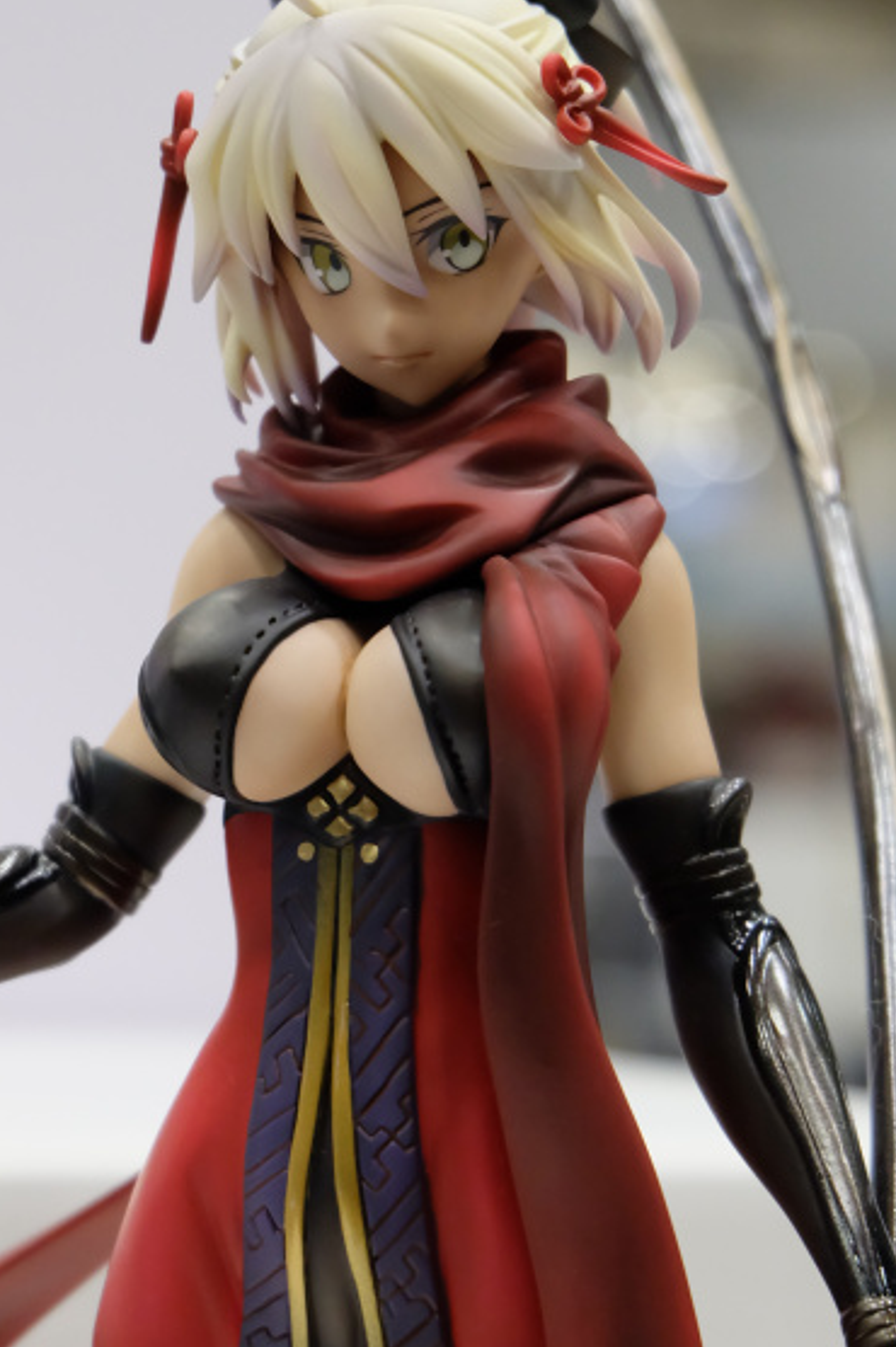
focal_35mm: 108
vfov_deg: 18.9
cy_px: 766
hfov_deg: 12.7
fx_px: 4037
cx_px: 367
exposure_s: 1/56
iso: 3200
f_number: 5.6
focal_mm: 50
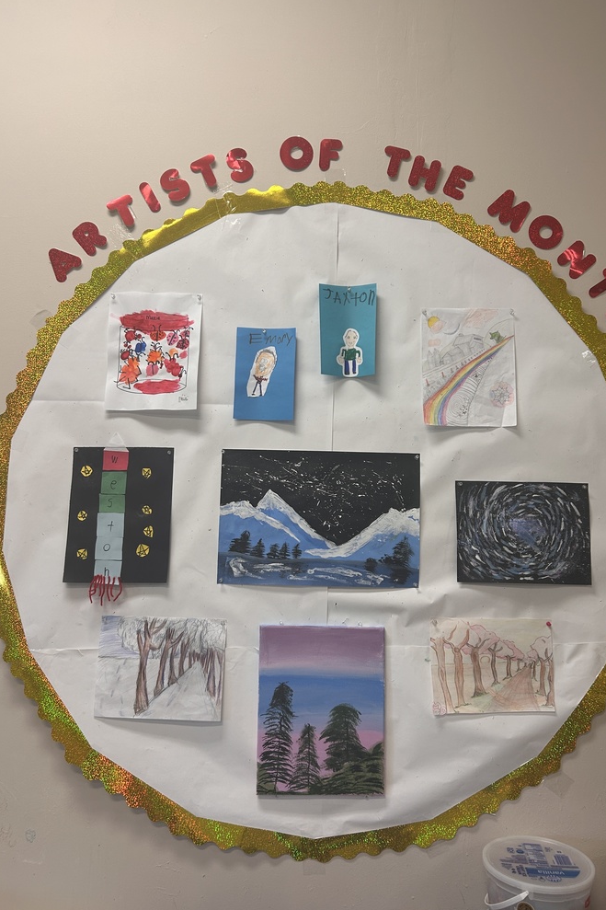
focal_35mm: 28
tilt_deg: +4.9
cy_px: 445
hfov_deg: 46.4
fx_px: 707
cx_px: 326
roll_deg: -1.1
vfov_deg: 65.5
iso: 80
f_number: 1.5
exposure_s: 1/120
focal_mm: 5.7
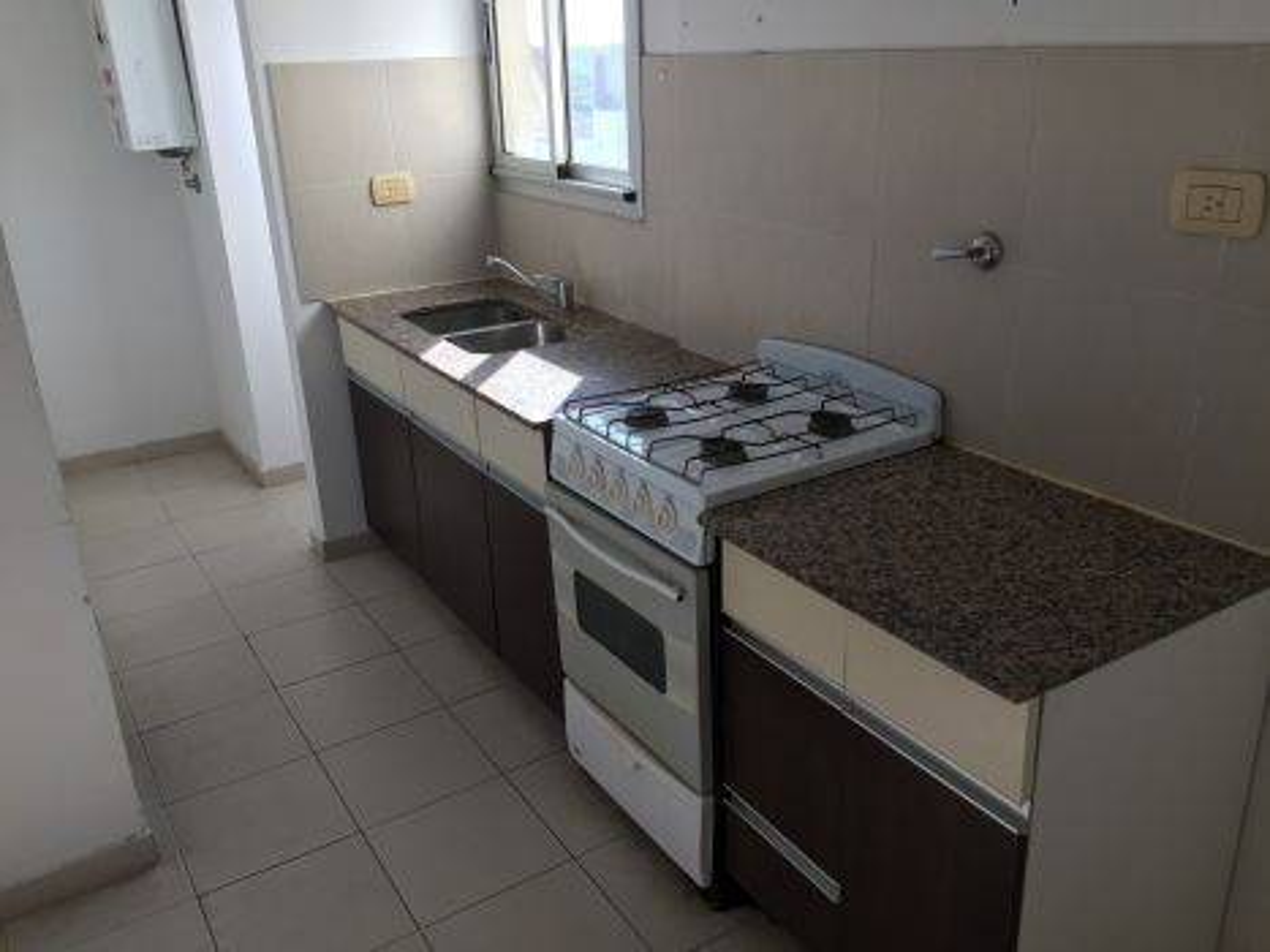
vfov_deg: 48.2
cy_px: 476
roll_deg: +1.2
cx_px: 635
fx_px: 1064
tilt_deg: -20.1
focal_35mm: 29
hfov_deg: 61.7
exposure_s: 1/143
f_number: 2.2
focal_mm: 4.15
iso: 32
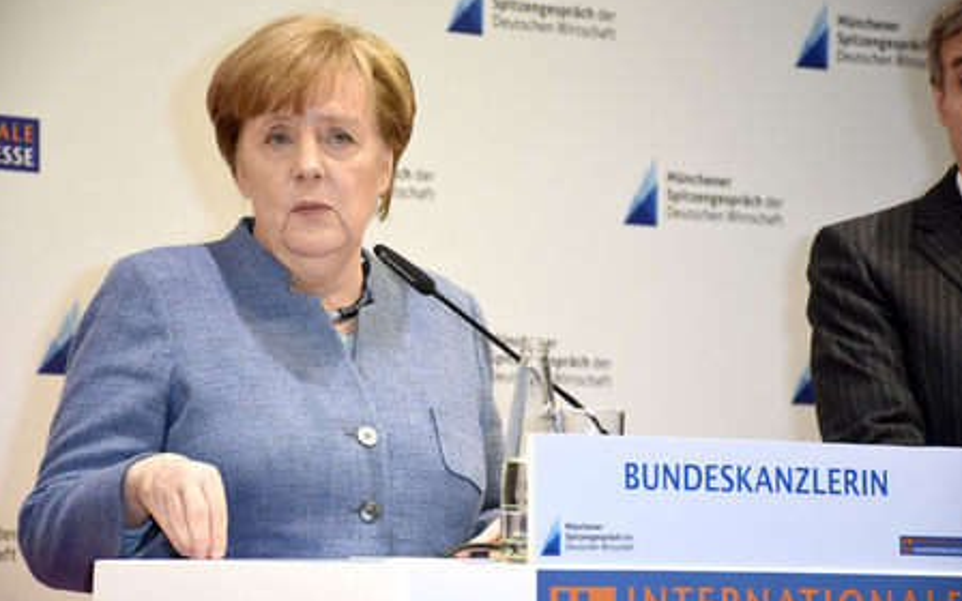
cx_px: 482
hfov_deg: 13.0
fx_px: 4234
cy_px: 311
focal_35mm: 162
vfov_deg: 8.1
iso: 1000
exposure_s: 1/160
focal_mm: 105
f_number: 6.3
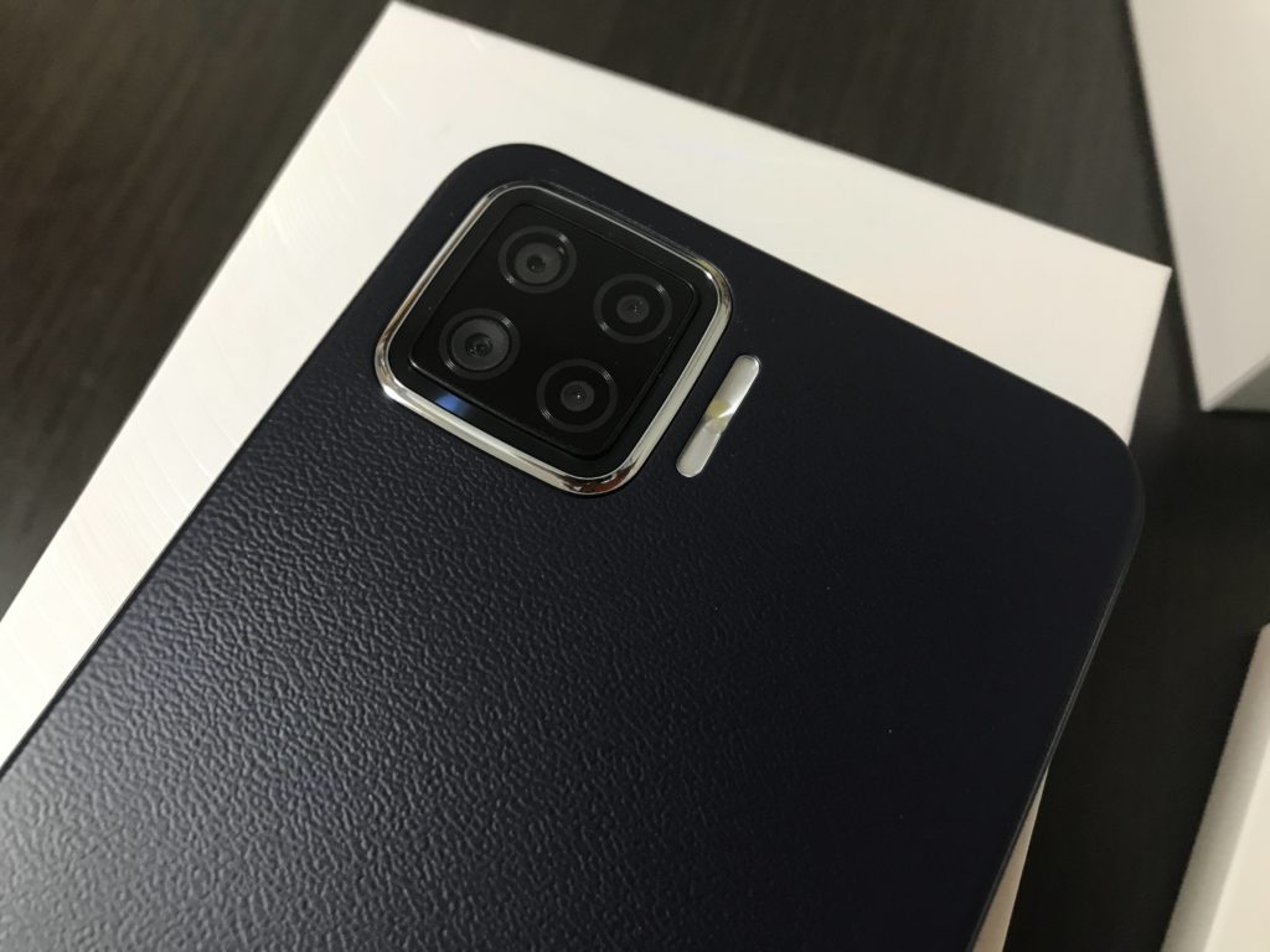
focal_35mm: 28
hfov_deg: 63.4
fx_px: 1027
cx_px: 635
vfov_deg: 49.7
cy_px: 476
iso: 64
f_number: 1.8
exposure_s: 1/17
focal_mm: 3.99
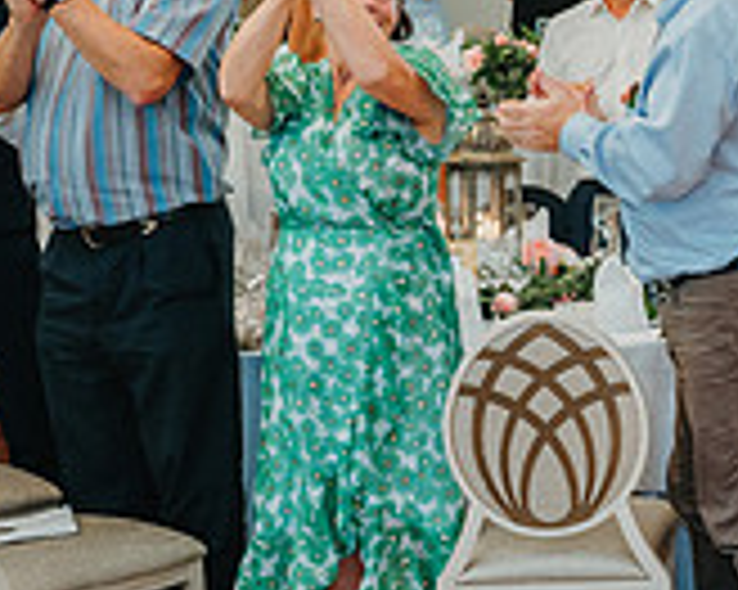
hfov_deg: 15.0
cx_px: 1206
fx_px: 2532
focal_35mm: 116
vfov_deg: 13.3
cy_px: 209
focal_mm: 35
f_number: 2.8
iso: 1600
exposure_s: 1/125
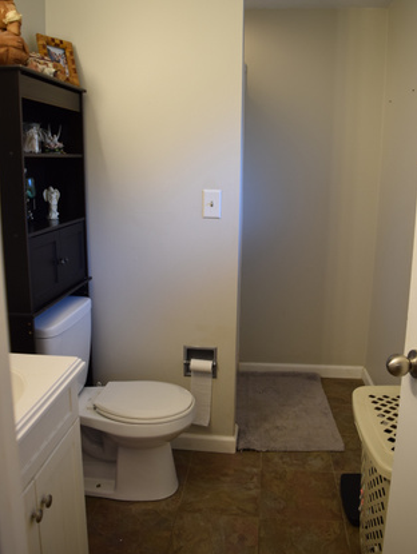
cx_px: 213
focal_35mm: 30
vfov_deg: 59.9
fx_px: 481
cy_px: 256
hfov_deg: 46.9
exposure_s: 1/60
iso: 500
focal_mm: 18
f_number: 4
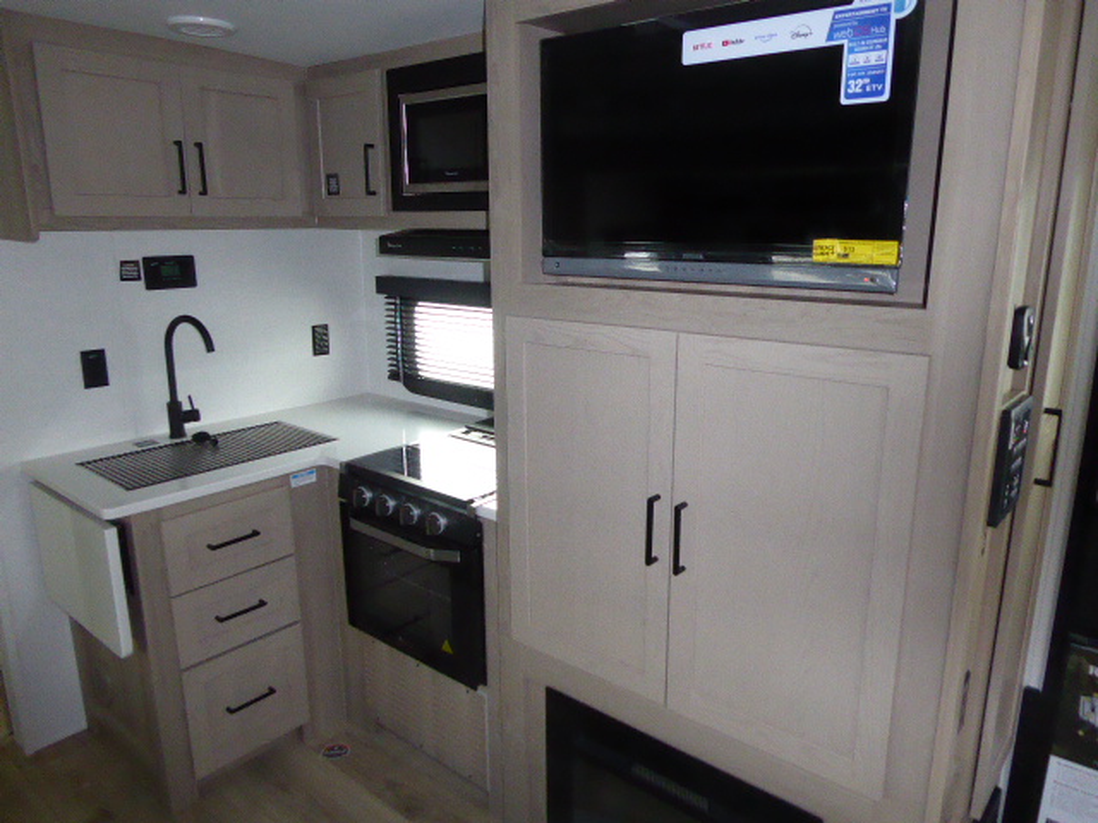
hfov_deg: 71.6
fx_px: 761
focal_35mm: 24
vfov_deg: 56.8
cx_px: 549
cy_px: 412
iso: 800
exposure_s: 1/60
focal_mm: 4.3
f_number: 3.3
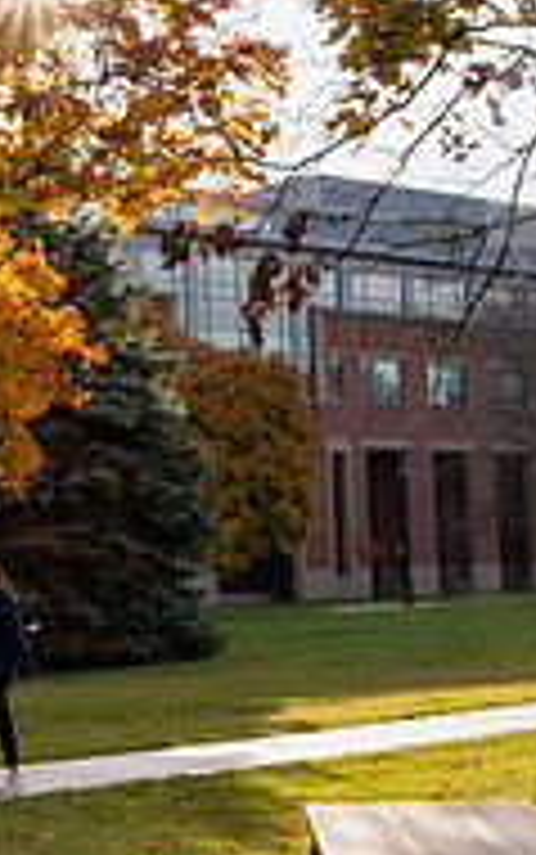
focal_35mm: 87
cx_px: 351
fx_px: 2030
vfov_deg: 23.8
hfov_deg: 15.0
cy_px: 416
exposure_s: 1/60
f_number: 20
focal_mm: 28
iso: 200
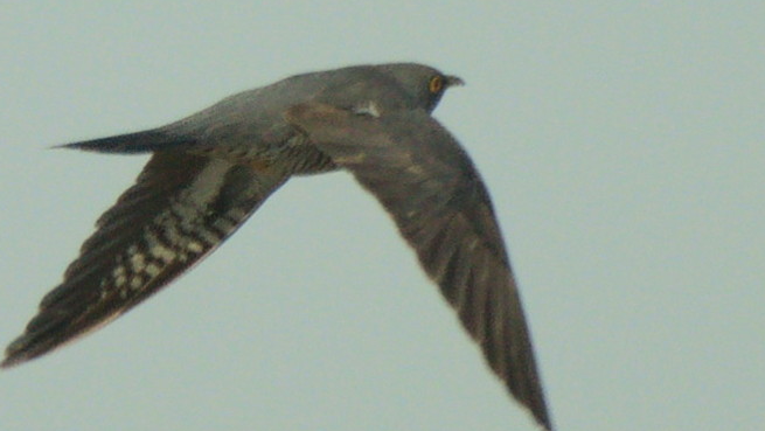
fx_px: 20394
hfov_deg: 2.1
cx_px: 378
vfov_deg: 1.2
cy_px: 133
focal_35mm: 1005
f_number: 6.3
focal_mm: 600
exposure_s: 1/1600
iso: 400
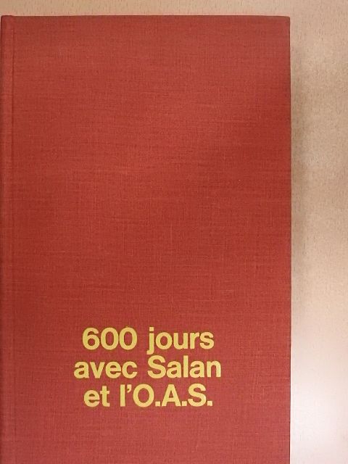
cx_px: 174
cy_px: 232
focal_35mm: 40
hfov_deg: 36.0
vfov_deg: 46.8
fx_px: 536
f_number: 3.8
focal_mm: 7.2
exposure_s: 1/80
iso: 1600
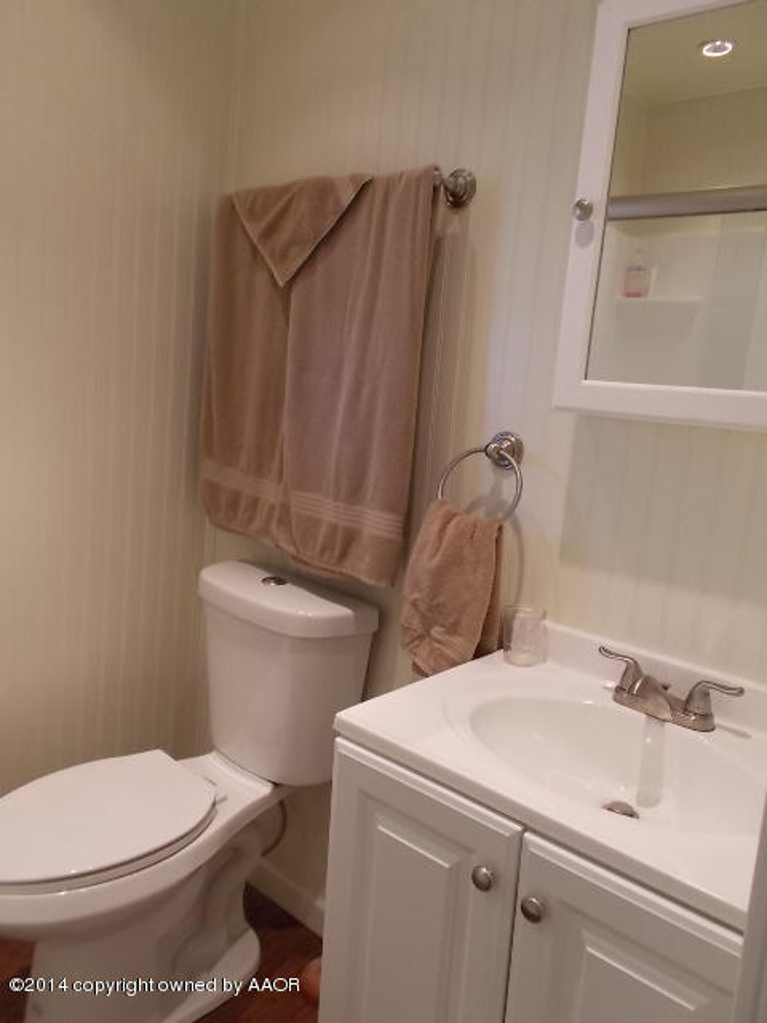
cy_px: 512
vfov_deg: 67.3
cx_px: 384
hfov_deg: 53.1
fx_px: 768
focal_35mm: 26
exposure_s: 1/25
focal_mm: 4.6
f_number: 3.2
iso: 160
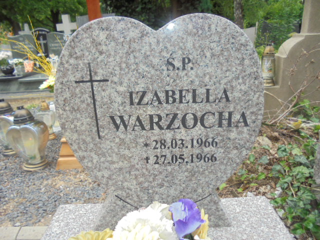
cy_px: 120
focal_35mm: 26
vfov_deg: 53.1
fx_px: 240
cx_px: 160
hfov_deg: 67.3
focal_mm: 4.6
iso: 100
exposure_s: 1/160
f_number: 3.5
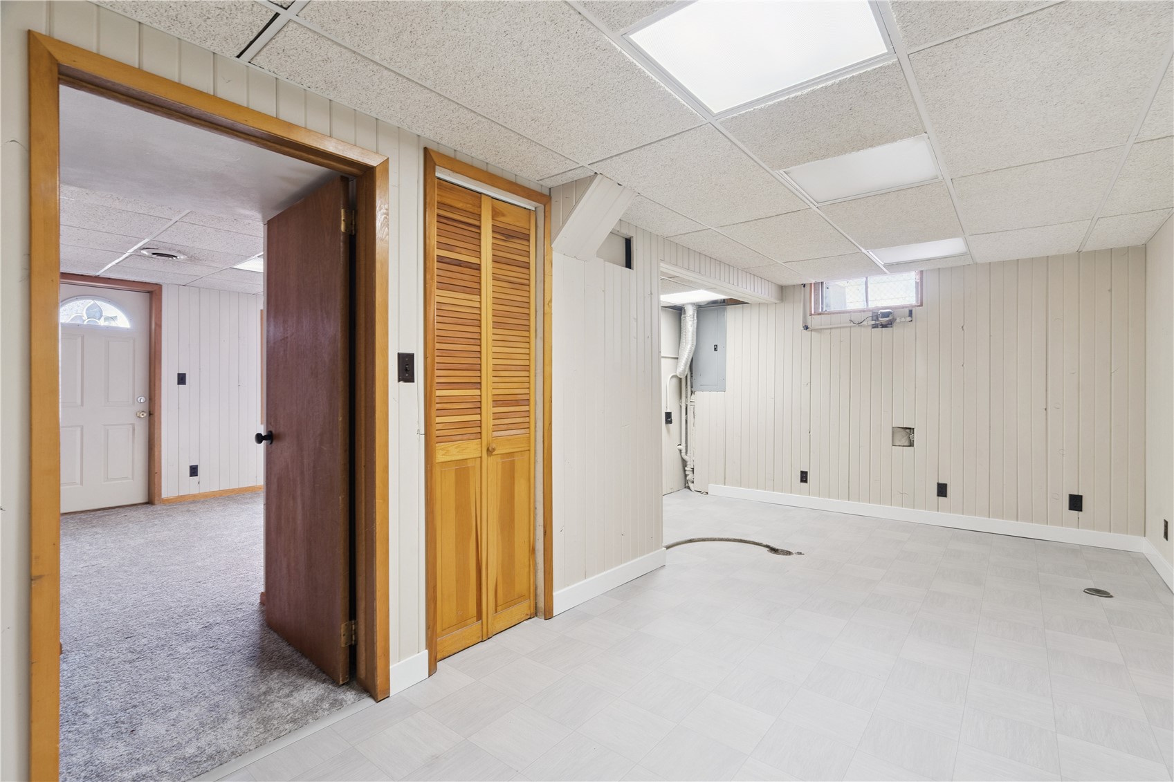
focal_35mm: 16
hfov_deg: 96.7
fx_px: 522
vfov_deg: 73.7
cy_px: 391
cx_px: 587
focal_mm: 16
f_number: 10
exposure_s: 1/3.33
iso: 400
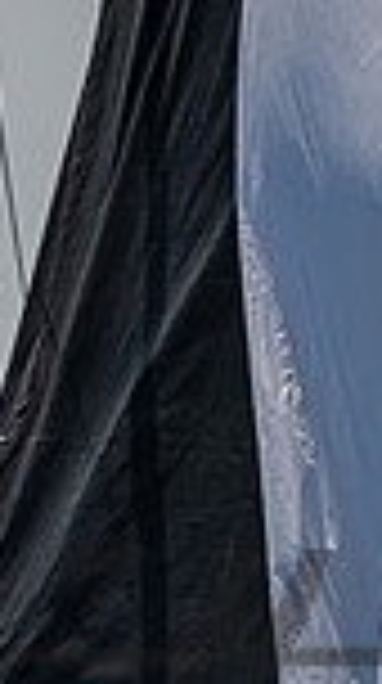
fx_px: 34114
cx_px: -472
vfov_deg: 1.1
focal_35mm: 1886
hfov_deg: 0.6
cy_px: 691
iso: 500
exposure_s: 1/2500
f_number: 8
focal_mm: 400
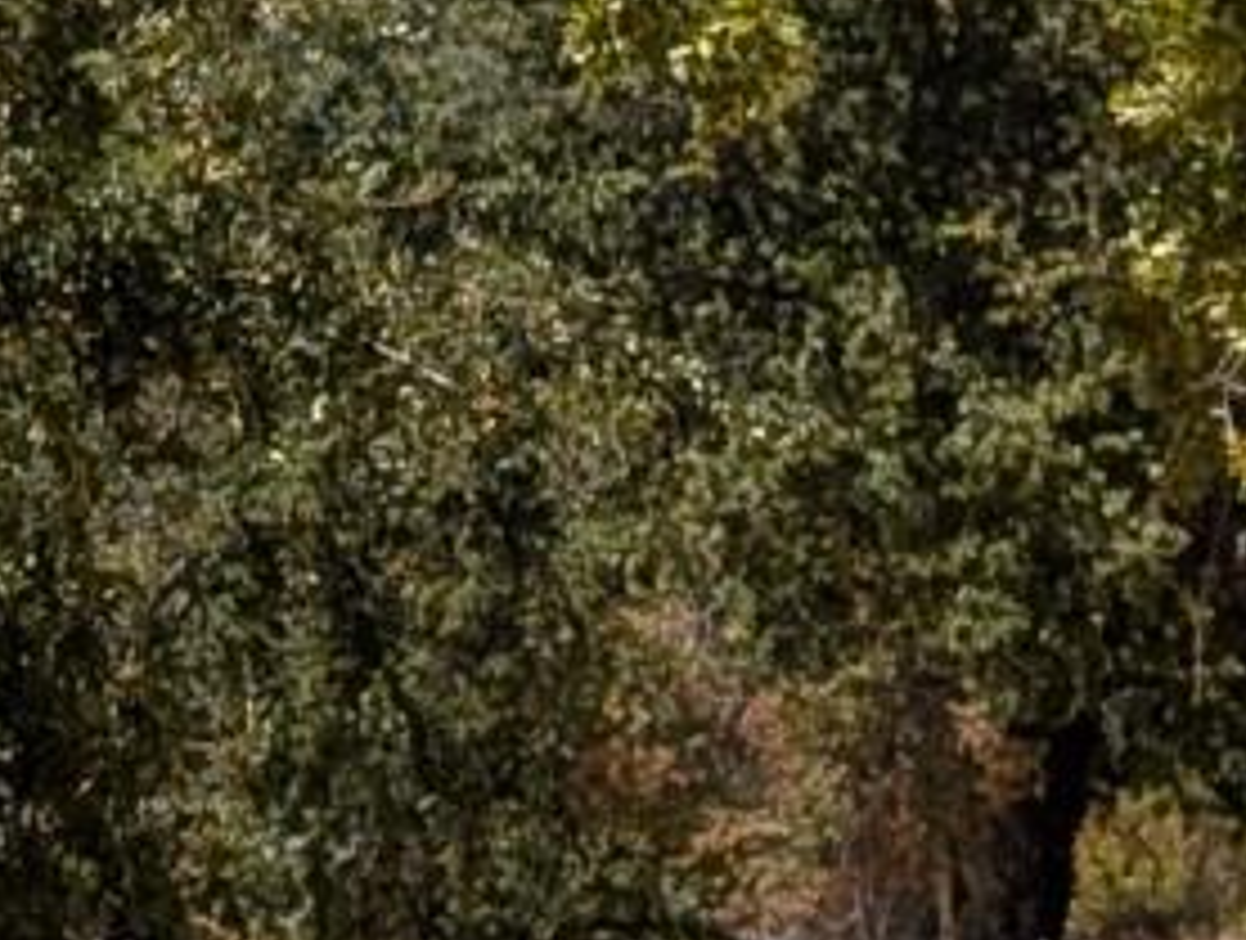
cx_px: -1781
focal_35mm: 265
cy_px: -362
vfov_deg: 5.6
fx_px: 9559
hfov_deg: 7.0
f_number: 1.68
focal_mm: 6.9
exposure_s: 1/1041
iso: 23
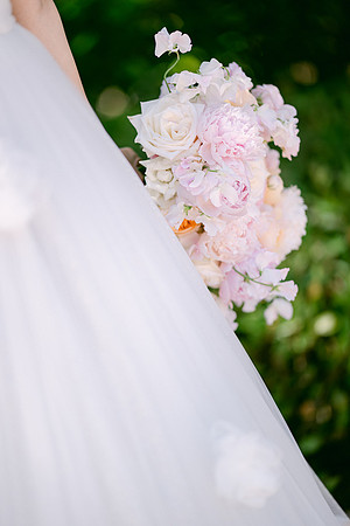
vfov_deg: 19.5
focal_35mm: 105
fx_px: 1531
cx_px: 175
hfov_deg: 13.0
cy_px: 263
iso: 64
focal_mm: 105
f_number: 1.4
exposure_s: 1/800
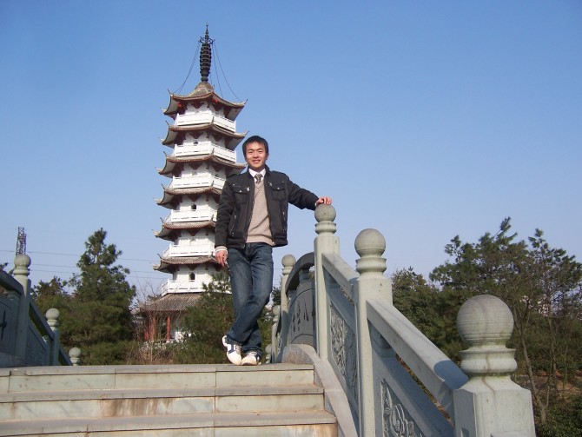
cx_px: 291
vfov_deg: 43.0
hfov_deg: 55.3
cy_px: 218
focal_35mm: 33
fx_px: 555
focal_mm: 5.5
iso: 80
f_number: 3.4
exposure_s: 1/750
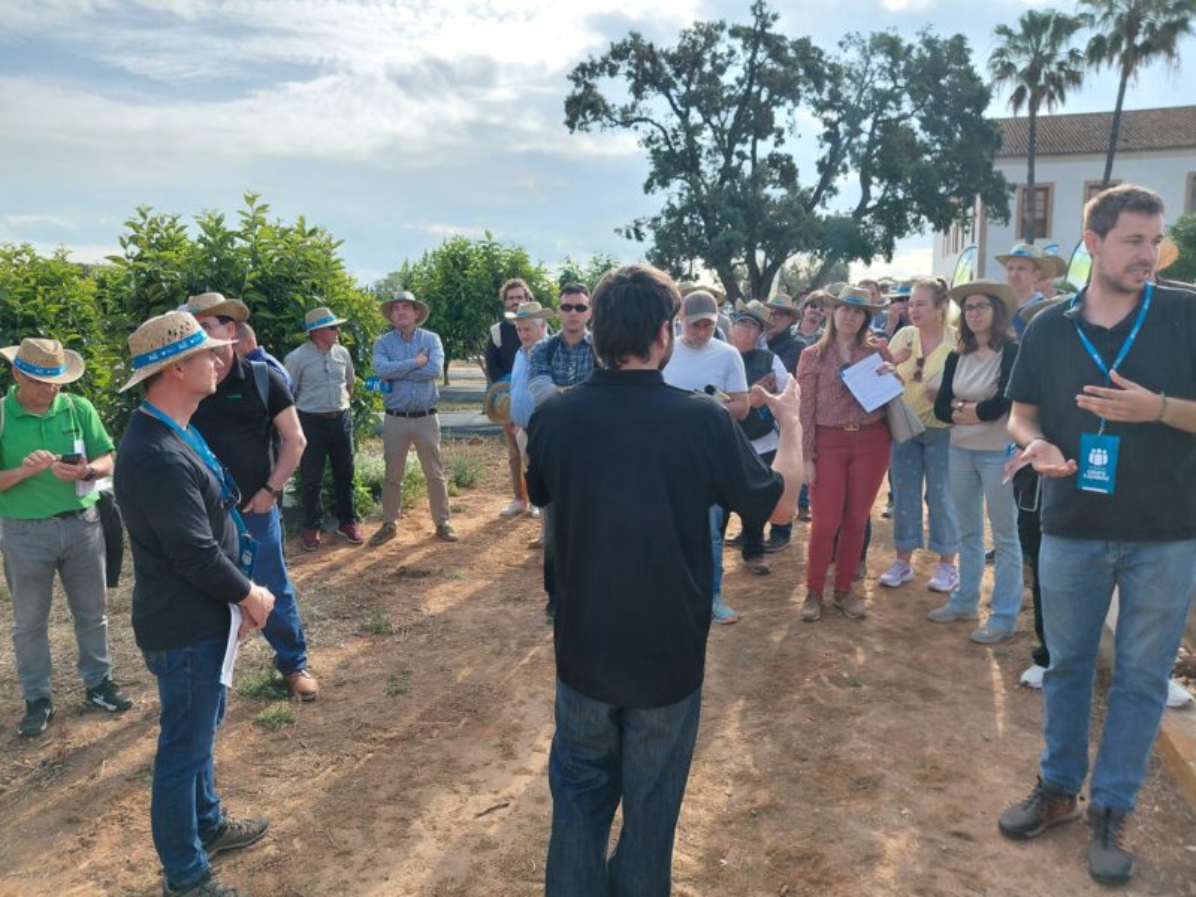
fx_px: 864
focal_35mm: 25
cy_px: 448
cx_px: 598
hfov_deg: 69.4
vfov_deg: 54.9
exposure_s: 1/985
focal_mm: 4.69
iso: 50
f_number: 1.8
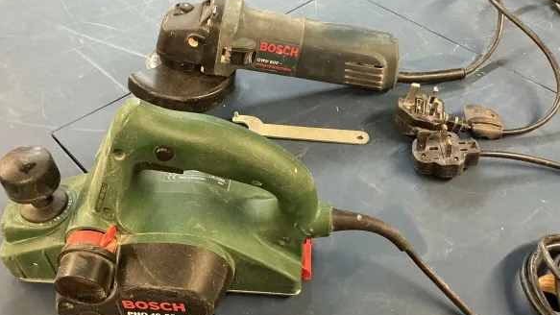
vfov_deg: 30.4
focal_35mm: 39
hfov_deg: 51.2
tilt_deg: -47.5
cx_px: 222
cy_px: 189
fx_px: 579
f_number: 1.8
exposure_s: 1/60
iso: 200
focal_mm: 3
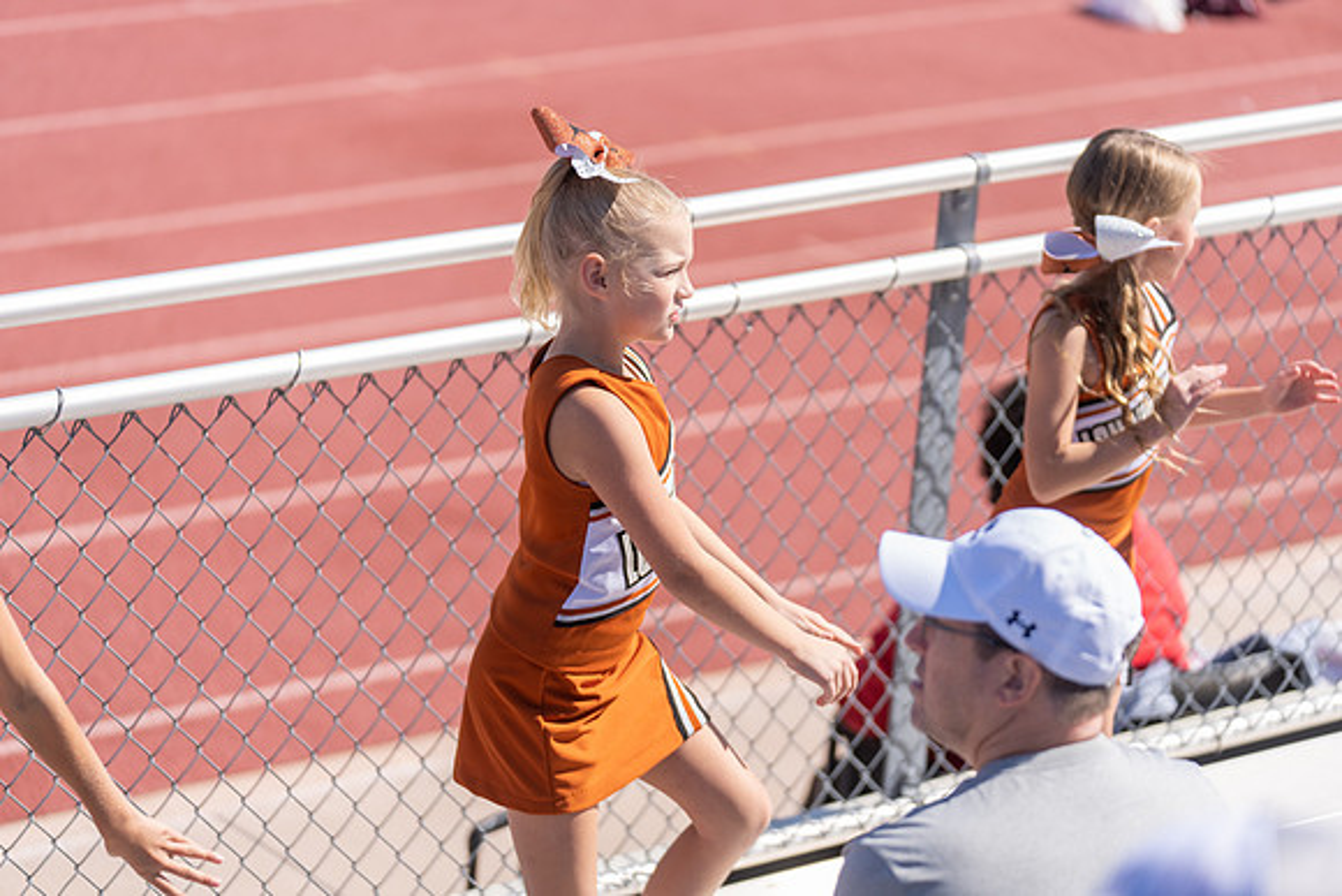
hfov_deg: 15.5
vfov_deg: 10.4
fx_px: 4922
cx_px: 671
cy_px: 448
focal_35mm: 132
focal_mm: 132
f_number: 2.8
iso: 100
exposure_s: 1/1250
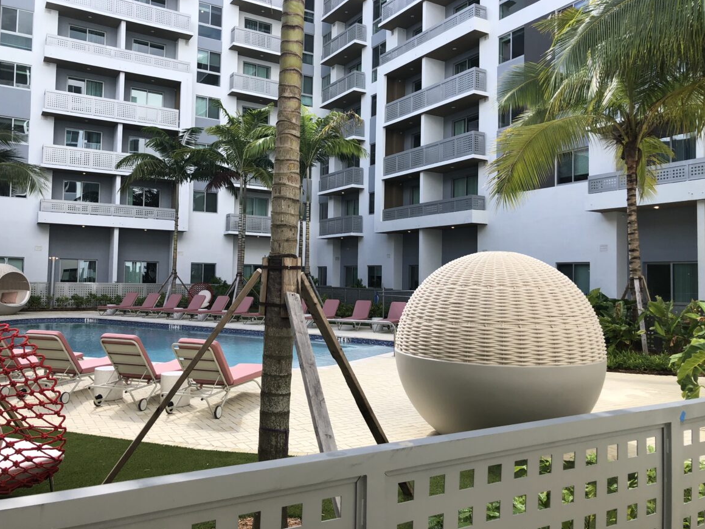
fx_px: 591
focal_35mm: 29
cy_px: 259
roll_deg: -3.3
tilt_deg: +2.2
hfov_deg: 61.7
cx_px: 342
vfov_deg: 48.2
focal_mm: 3.99
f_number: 1.8
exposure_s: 1/783
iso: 20
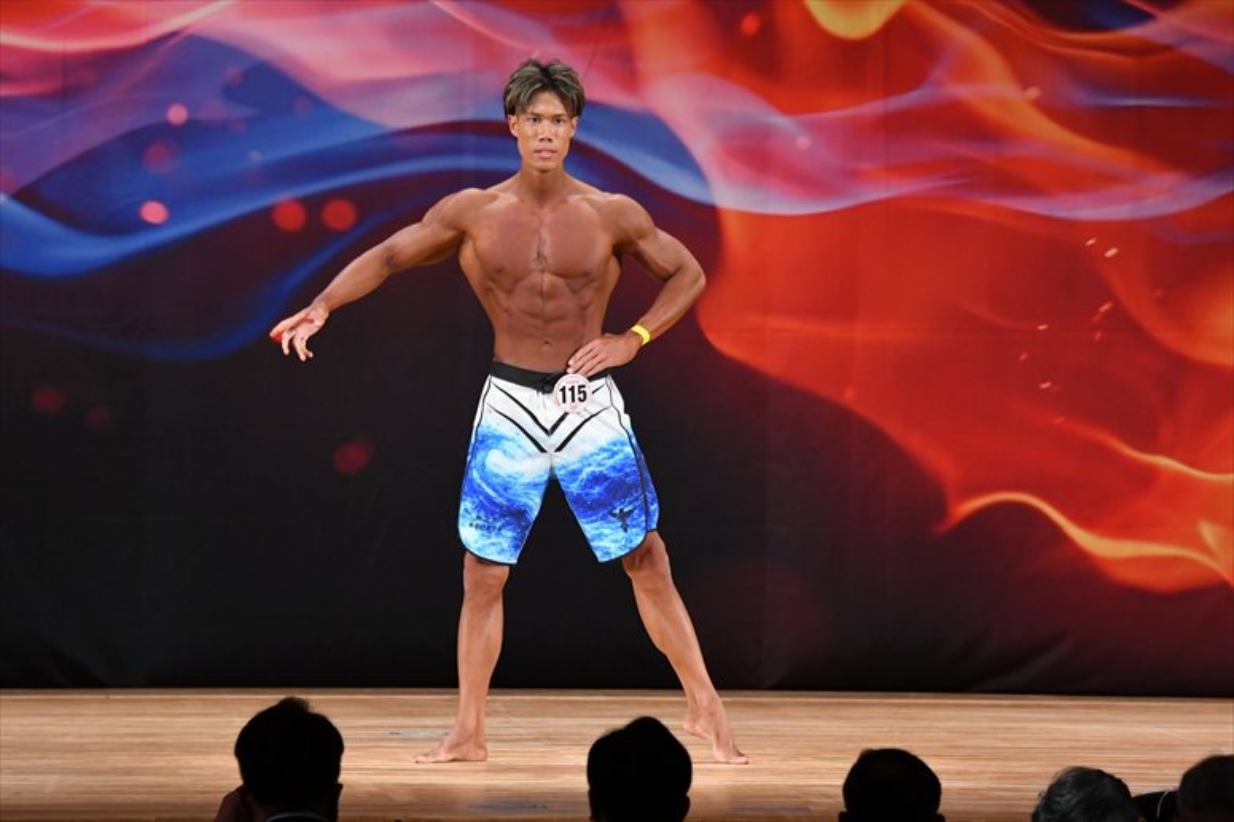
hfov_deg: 9.2
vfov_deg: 6.1
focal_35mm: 225
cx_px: 617
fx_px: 7709
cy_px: 411
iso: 3200
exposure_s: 1/400
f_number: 5.6
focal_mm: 150
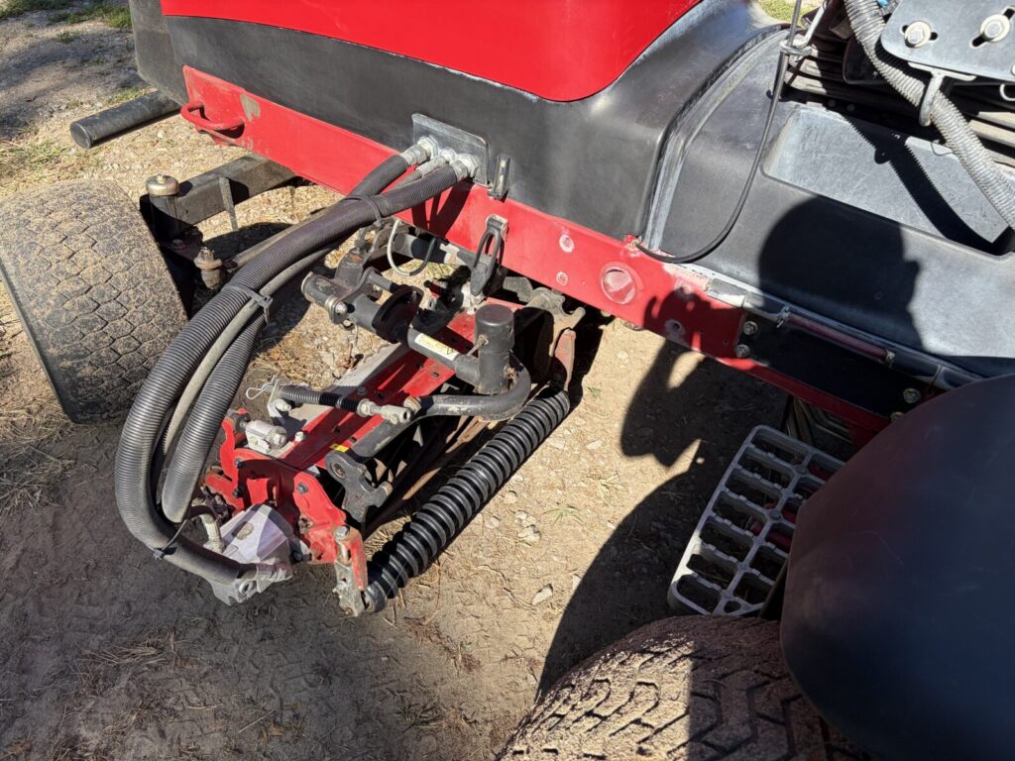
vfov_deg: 53.1
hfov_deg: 67.3
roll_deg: -6.9
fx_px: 762
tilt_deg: -36.6
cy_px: 380
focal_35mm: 26
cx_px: 508
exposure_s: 1/1117
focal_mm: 5.96
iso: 50
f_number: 1.6
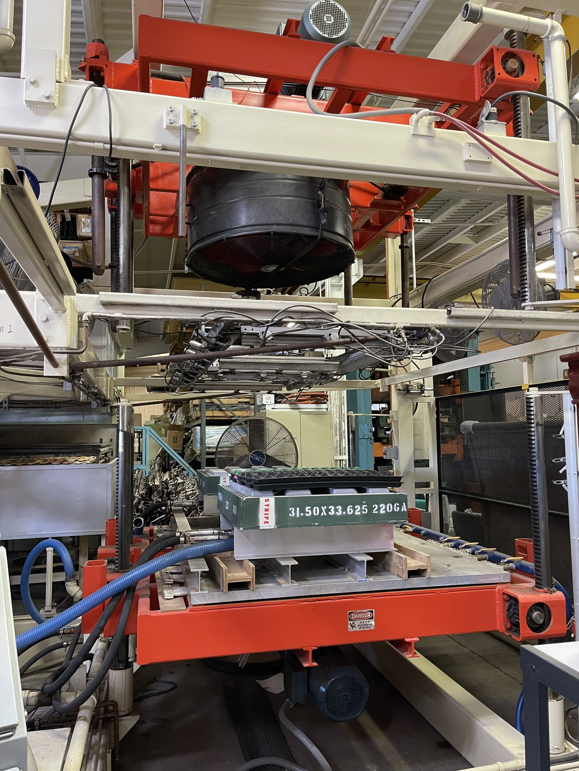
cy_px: 386
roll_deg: +1.4
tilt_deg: +4.3
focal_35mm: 26
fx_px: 580
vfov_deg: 67.3
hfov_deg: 53.1
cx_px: 290
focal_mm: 5.1
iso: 250
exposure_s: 1/60
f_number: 1.6
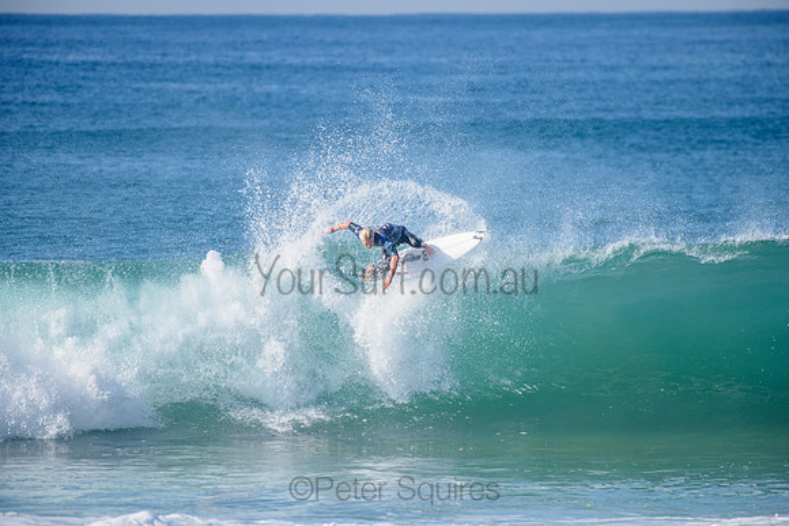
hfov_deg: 4.1
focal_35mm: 500
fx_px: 10960
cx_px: 394
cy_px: 263
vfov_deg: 2.8
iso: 320
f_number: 5.6
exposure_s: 1/2500
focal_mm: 500
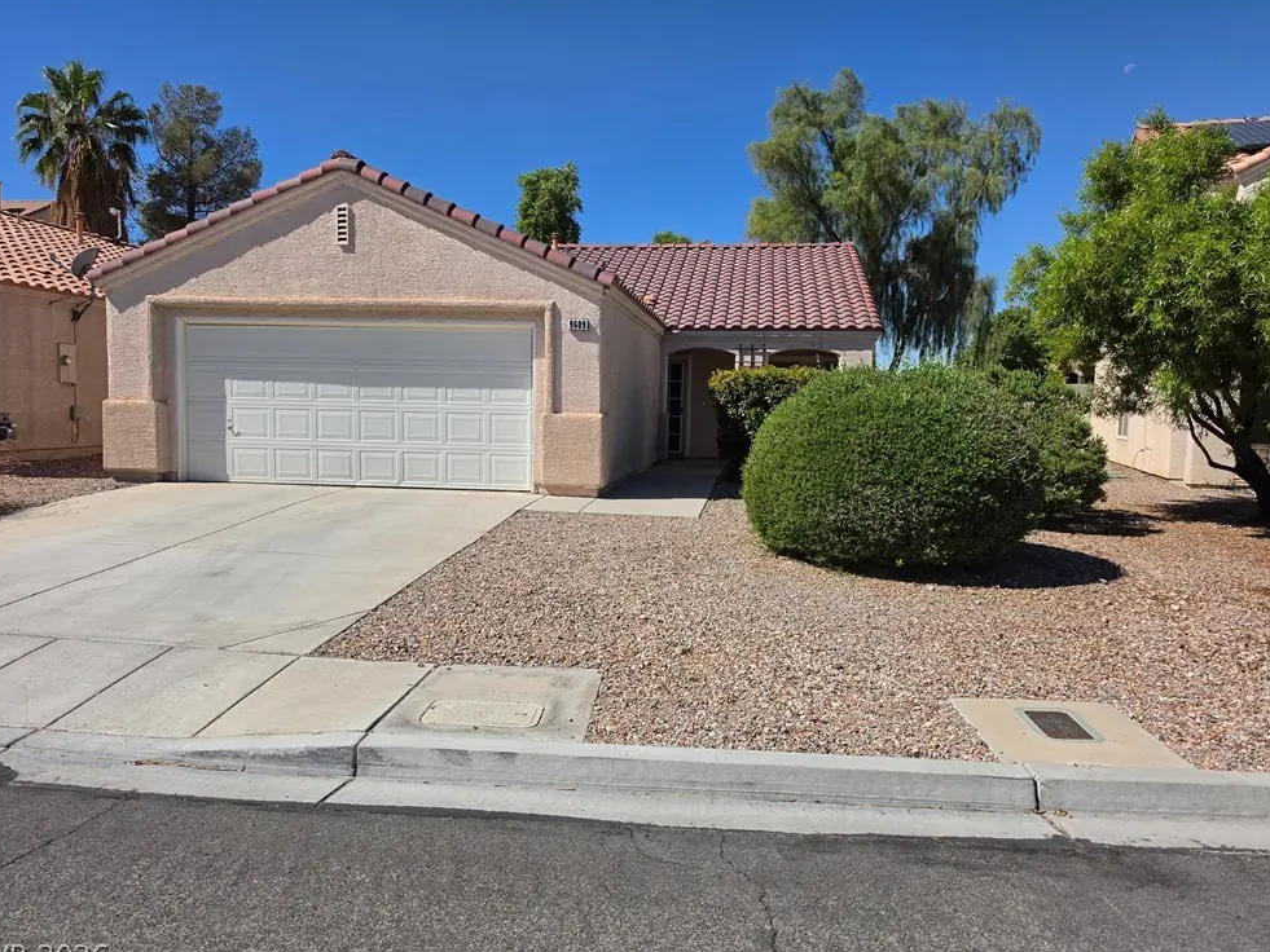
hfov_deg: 71.6
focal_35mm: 24
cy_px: 480
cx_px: 630
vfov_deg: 56.8
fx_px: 881
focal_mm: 6.5
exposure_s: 1/7939
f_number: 1.4
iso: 50
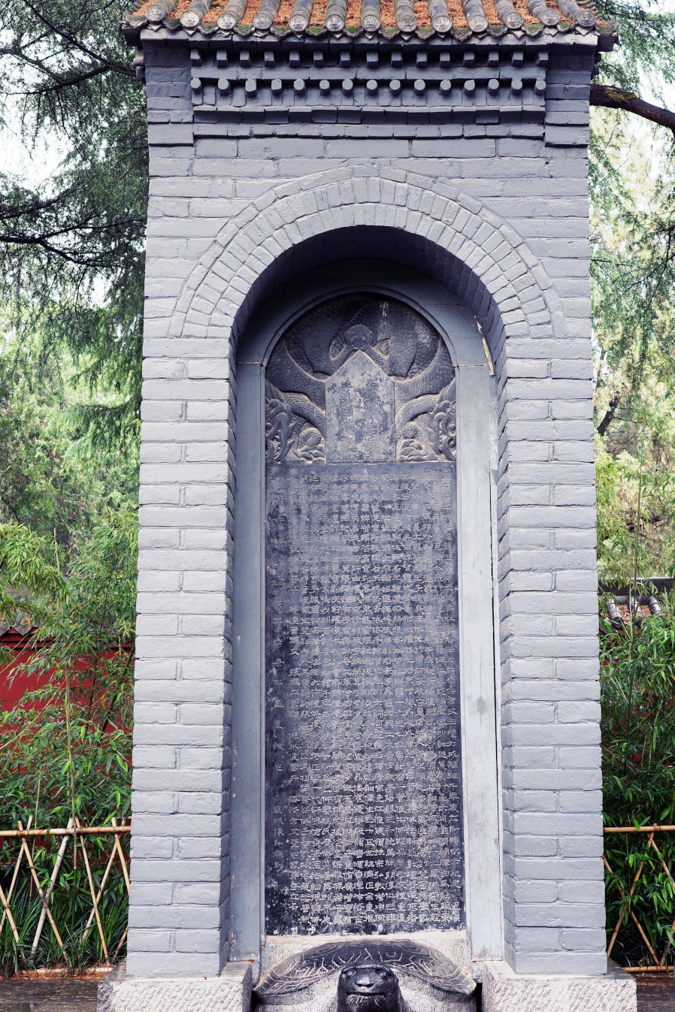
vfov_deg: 35.0
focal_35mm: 57
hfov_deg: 23.8
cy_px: 459
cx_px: 386
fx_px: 1603
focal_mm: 26
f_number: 3.2
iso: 200
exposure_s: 1/160
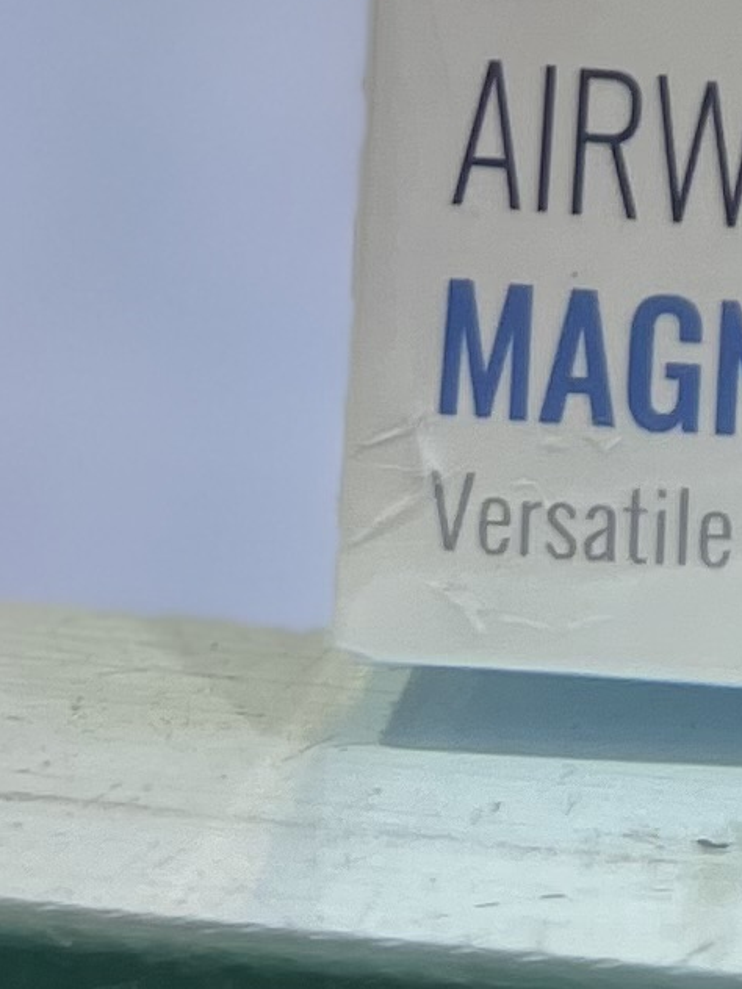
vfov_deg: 9.6
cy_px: -1876
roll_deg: -2.5
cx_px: 2013
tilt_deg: +3.2
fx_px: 4744
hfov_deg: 8.0
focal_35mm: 166
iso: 32
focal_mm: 5.7
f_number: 1.5
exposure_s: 1/101
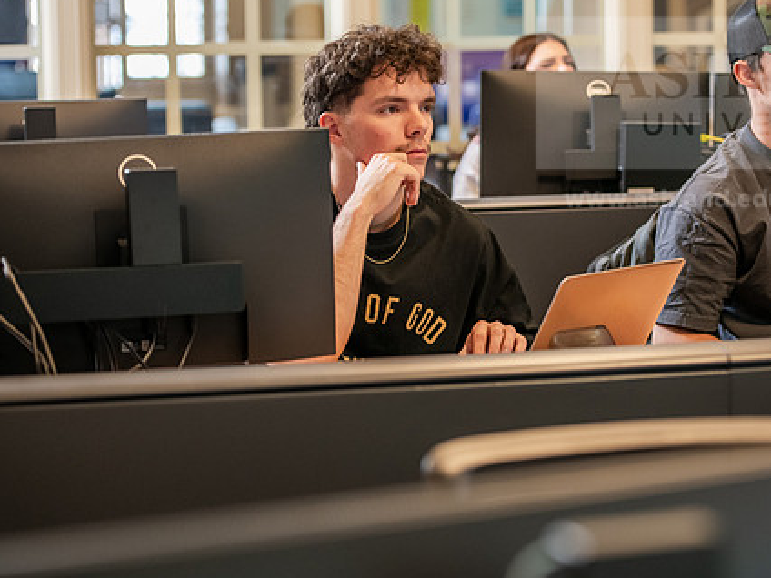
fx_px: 2049
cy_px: 237
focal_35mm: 92
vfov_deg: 16.1
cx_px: 482
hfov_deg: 21.3
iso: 1600
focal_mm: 70
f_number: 3.2
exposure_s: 1/200
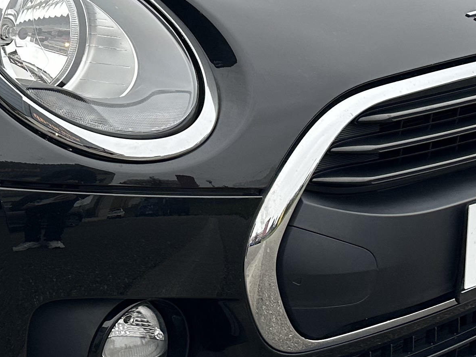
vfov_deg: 17.8
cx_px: 3
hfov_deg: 22.9
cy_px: 54
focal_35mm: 82
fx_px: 1128
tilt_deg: -6.7
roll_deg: +1.5
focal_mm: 6.86
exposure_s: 1/121
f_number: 1.78
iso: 100
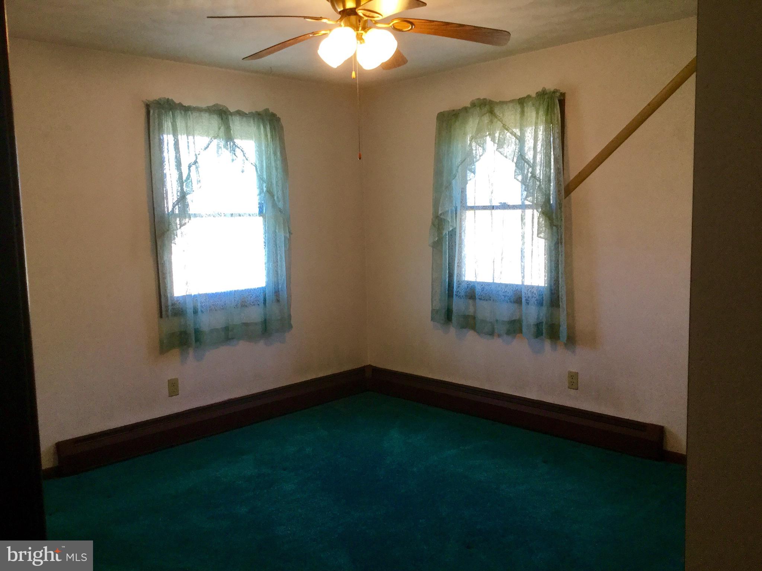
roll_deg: +0.9
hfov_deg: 58.4
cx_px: 381
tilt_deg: -6.2
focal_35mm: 31
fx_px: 682
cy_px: 286
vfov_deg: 45.4
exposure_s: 1/30
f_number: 2.4
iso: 50
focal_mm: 3.3
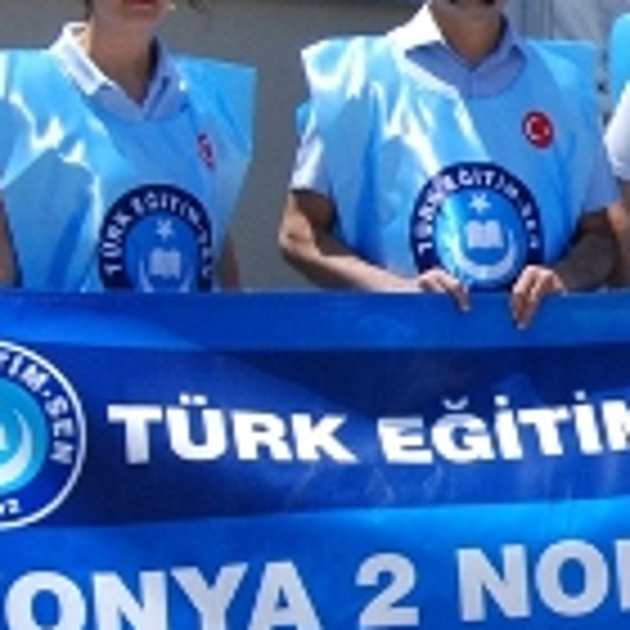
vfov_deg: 11.5
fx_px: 3130
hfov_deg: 10.7
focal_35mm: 152
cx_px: 1152
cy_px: 349
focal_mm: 26
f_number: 10
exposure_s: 1/400
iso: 400
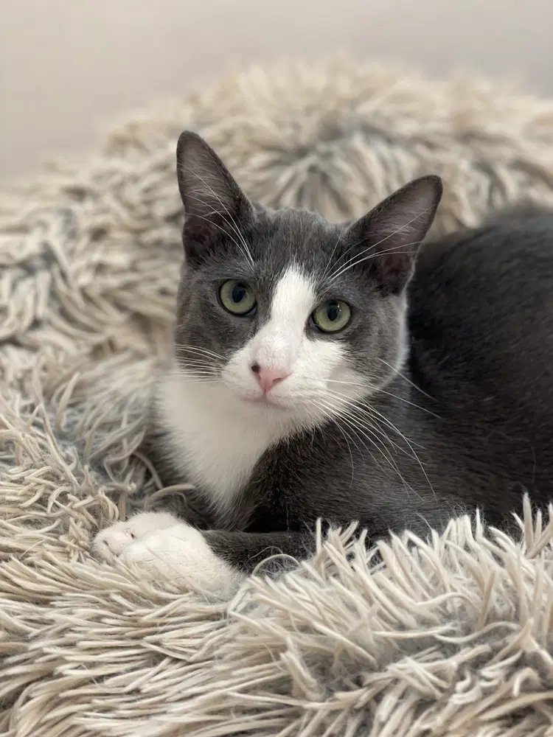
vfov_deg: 36.8
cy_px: 368
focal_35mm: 52
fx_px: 1108
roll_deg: +0.0
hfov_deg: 28.0
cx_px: 276
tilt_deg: -28.6
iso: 200
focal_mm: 6
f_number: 2
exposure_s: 1/40
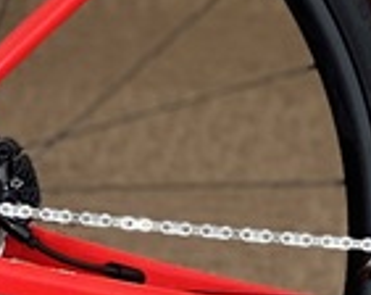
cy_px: -74
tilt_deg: -7.8
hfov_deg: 3.6
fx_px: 5902
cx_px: 658
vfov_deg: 2.9
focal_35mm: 539
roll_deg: -0.7
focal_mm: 9
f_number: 2.8
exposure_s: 1/121
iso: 160
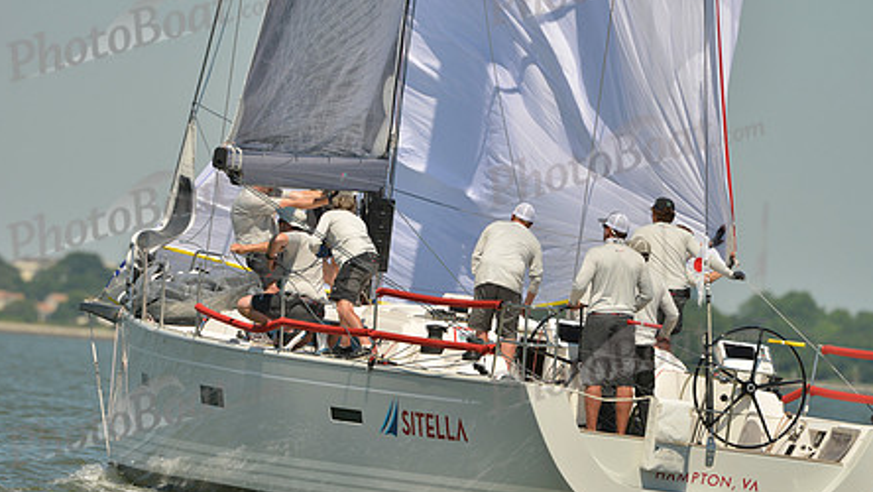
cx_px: 387
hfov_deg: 3.9
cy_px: 286
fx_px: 12688
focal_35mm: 548
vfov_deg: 2.2
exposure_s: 1/1600
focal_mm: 400
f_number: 6.3
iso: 200
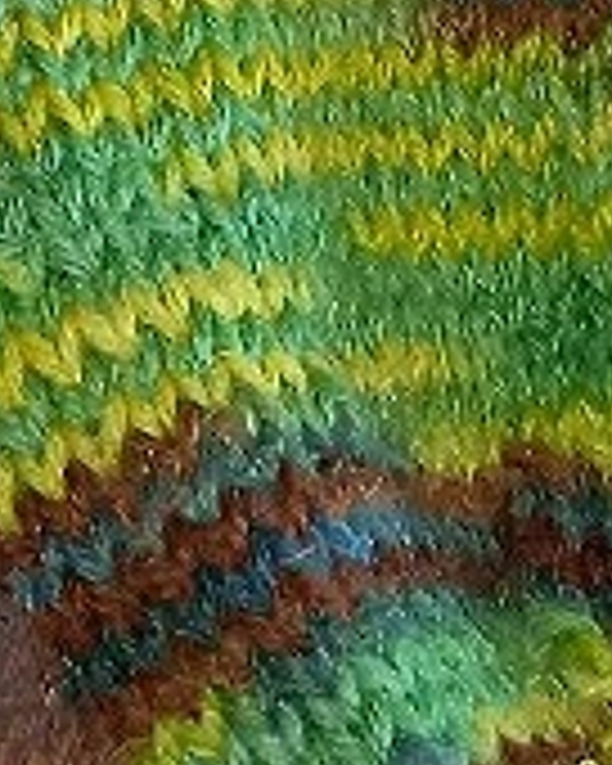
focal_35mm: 191
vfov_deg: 8.7
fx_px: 4324
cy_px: -1348
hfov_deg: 8.0
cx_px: -266
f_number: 1.8
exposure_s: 1/50
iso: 80
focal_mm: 4.65
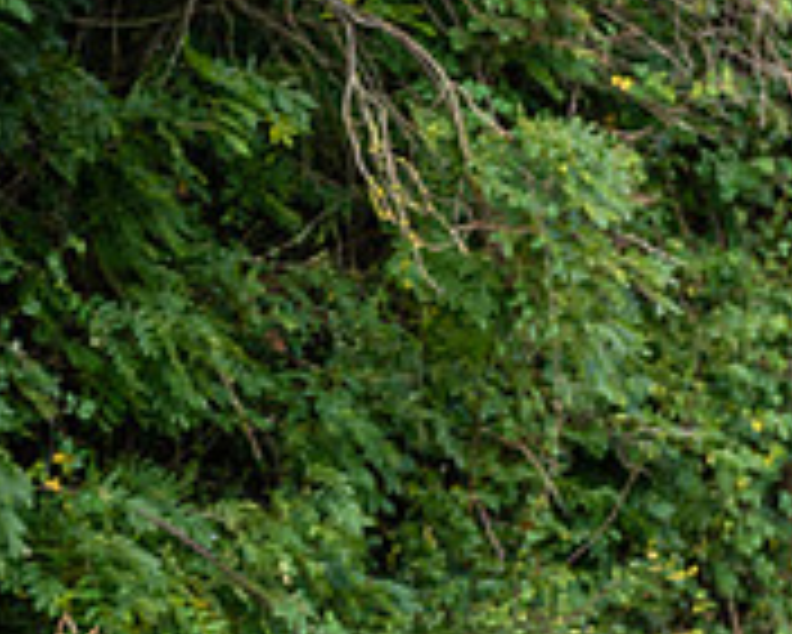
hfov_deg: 7.3
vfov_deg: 5.9
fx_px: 6145
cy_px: 354
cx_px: -316
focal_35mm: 262
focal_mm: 66
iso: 200
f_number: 3.5
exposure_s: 1/500
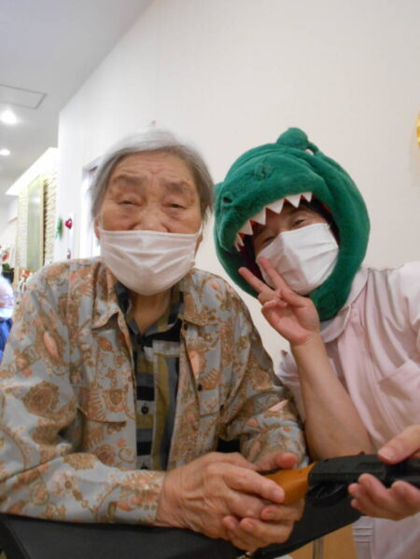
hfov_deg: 46.8
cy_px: 280
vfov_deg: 60.0
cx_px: 210
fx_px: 485
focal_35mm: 30
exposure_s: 1/8
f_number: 3.4
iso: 400
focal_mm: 5.1
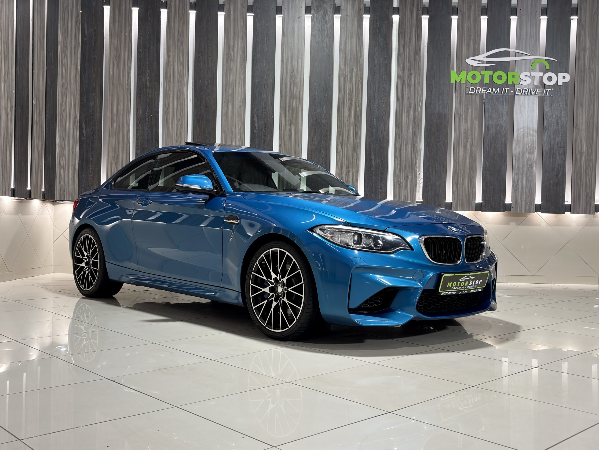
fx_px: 623
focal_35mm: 36
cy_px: 225
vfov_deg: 39.7
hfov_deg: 51.4
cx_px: 300
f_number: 1.6
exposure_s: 1/50
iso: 50
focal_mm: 5.96
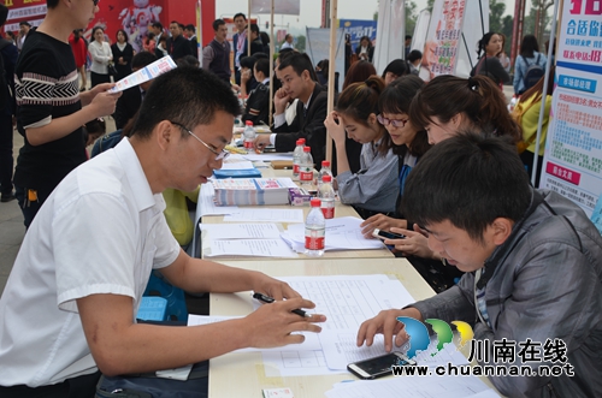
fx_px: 701
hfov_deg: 46.5
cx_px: 301
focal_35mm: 42
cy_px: 199
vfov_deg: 31.7
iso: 100
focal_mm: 28
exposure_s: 1/250
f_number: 4.8
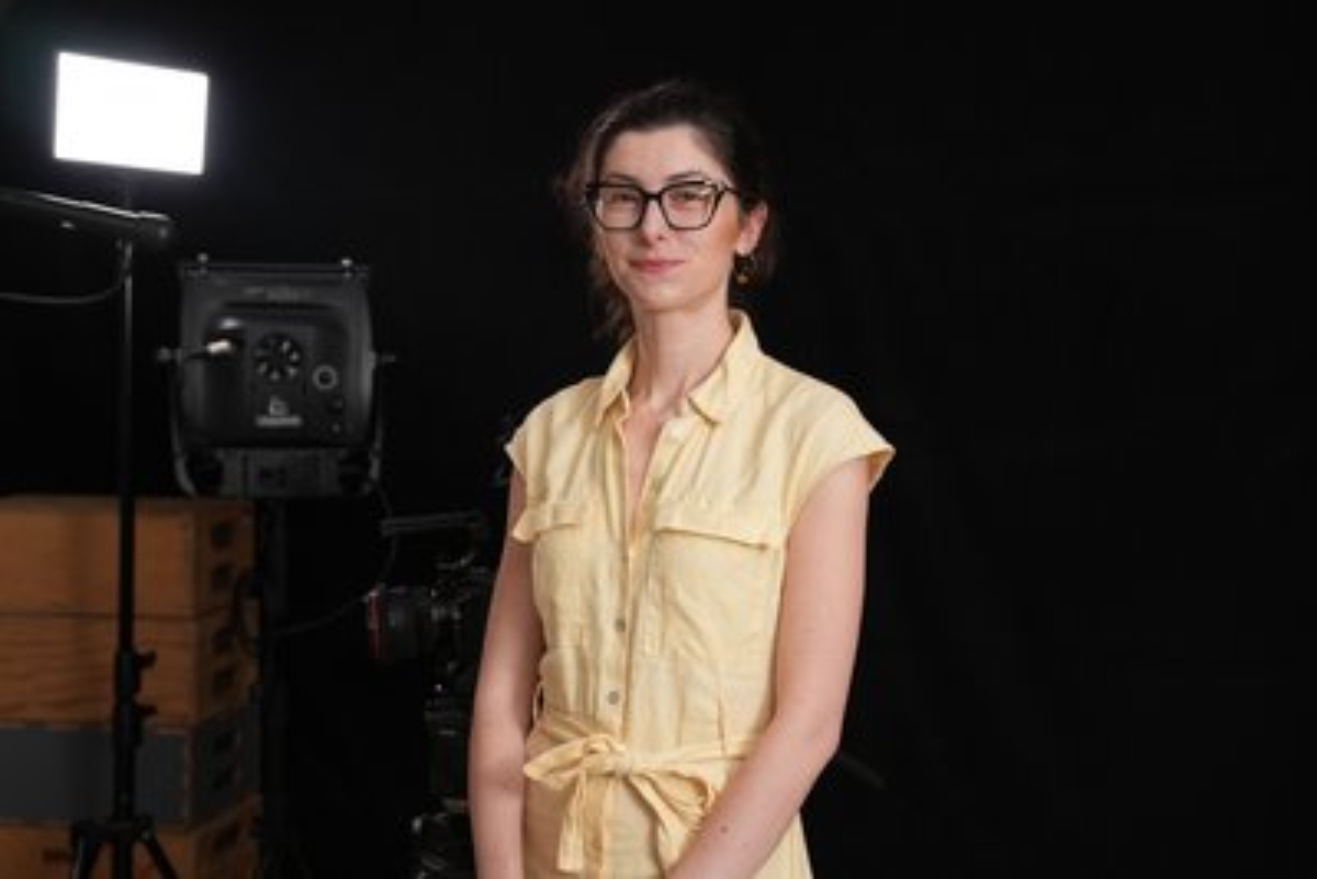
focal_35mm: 46
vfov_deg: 29.3
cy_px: 440
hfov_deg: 42.7
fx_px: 1683
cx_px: 658
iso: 1250
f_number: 4.5
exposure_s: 1/100
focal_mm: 46
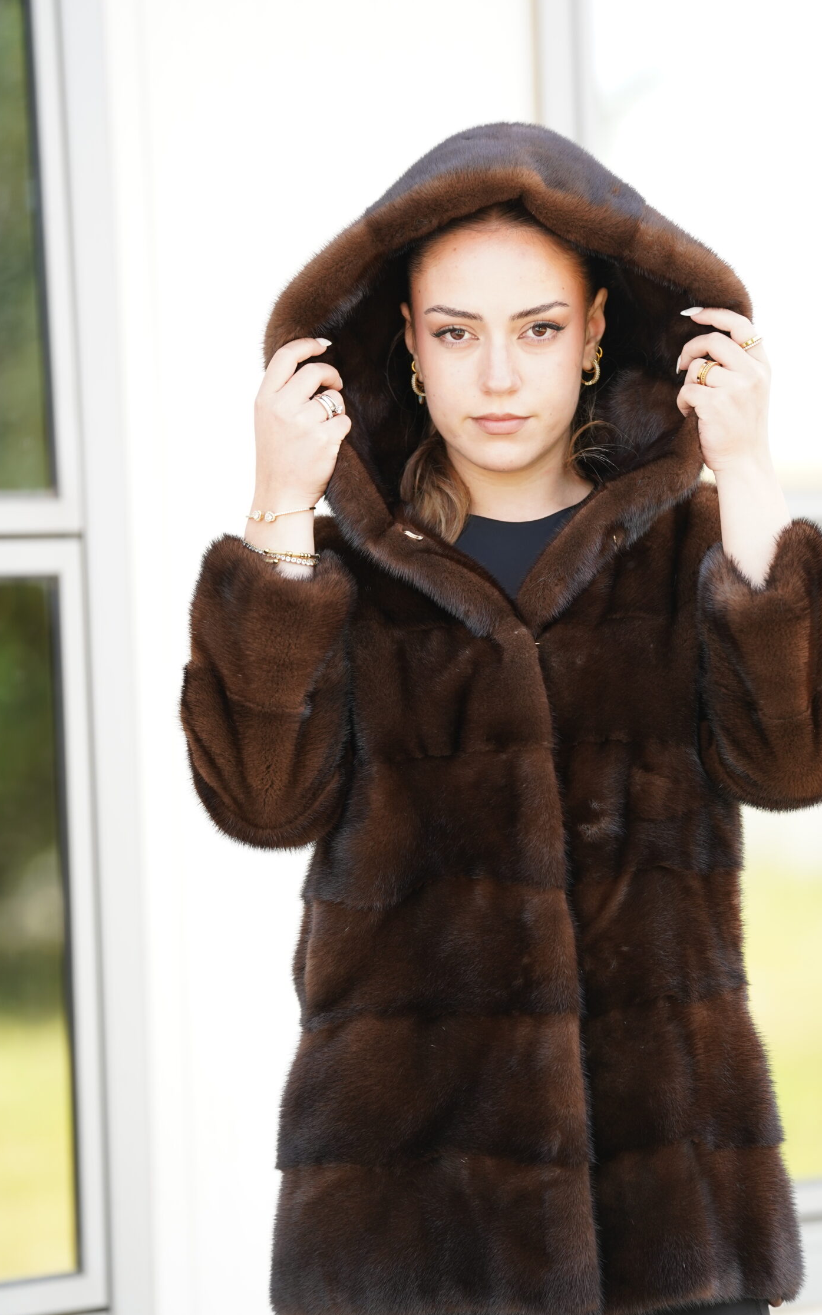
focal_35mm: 228
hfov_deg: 5.8
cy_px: 682
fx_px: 8172
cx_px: 392
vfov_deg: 9.2
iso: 250
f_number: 2.8
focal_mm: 195
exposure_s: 1/250
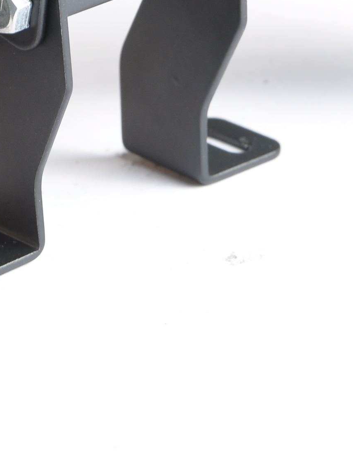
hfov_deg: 6.5
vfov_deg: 8.7
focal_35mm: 227
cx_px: 120
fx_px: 3087
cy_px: 11
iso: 200
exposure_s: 1/5
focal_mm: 42
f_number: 8
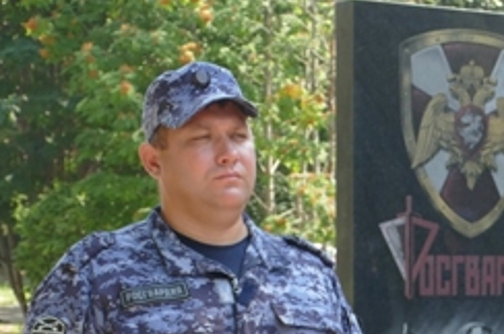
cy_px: 408
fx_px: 2195
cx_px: 613
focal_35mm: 157
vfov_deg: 8.6
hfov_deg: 12.8
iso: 125
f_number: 3.3
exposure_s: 1/250
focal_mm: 18.44
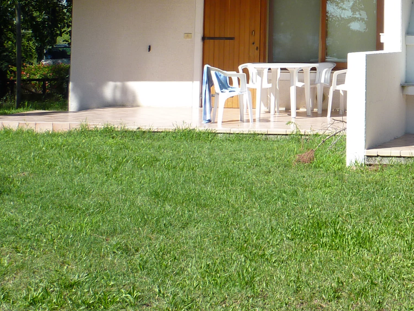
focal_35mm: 84
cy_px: -37
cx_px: 468
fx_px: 1005
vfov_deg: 17.0
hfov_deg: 21.9
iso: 80
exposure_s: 1/400
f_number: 4
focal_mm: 5.7
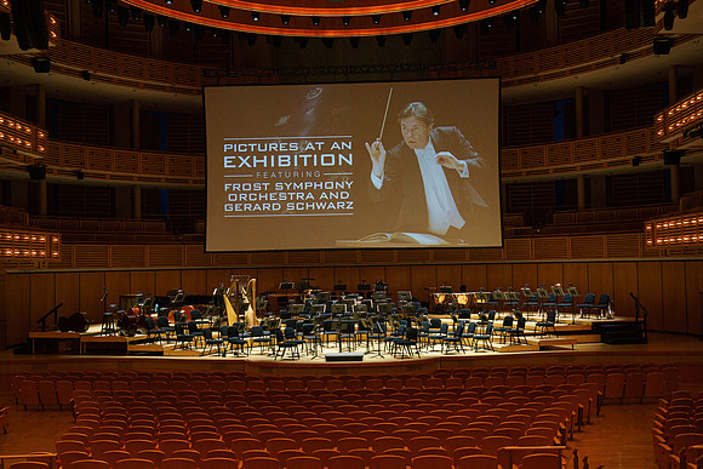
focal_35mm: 44
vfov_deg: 30.5
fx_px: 859
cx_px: 352
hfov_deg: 44.5
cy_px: 234
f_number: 5.6
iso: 2500
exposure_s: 1/200
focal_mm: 43
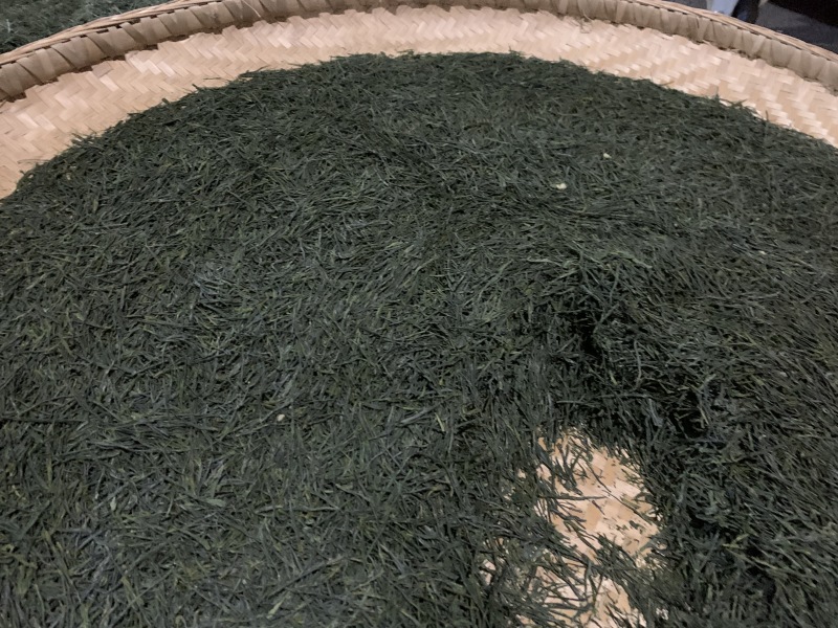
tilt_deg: -44.7
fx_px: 629
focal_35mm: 26
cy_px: 314
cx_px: 419
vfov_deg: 53.1
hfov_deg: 67.3
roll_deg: +1.3
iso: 800
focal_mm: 4.25
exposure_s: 1/17
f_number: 1.8
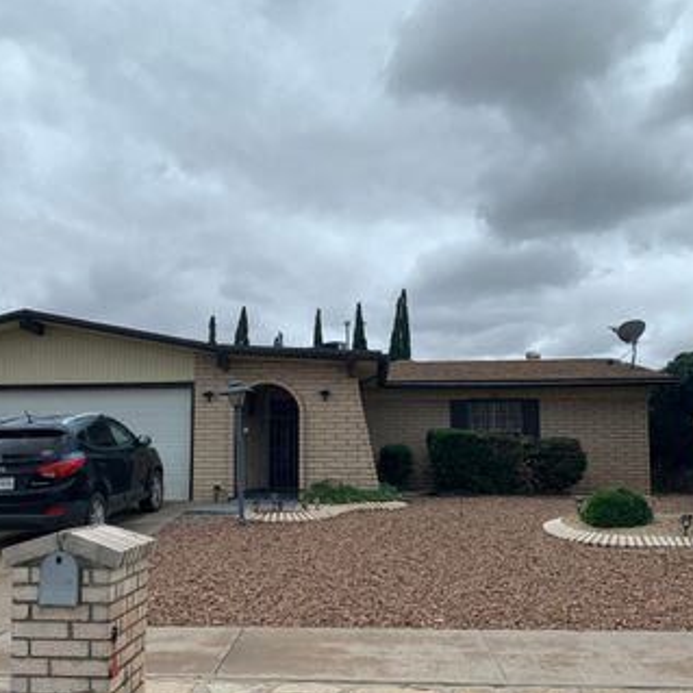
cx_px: 285
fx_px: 815
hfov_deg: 45.8
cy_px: 401
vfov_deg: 45.9
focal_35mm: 36
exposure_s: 1/2364
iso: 25
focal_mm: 4.25
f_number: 1.8
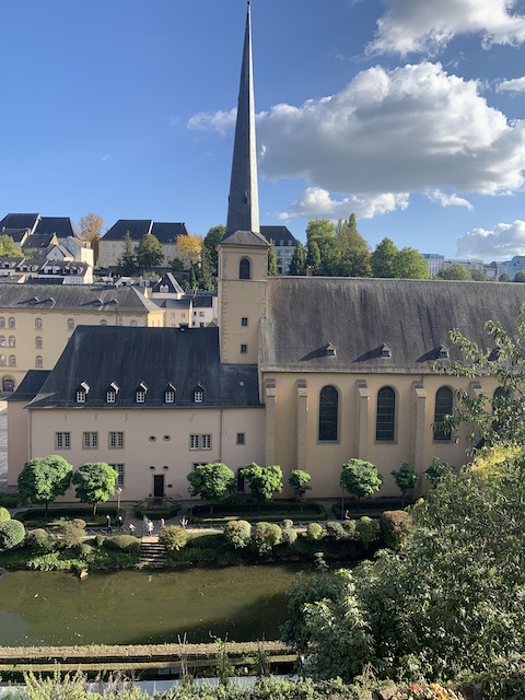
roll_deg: -1.3
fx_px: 526
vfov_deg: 67.3
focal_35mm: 26
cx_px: 262
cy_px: 350
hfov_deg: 53.1
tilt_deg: -4.4
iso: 25
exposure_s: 1/1190
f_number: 1.8
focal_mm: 4.25
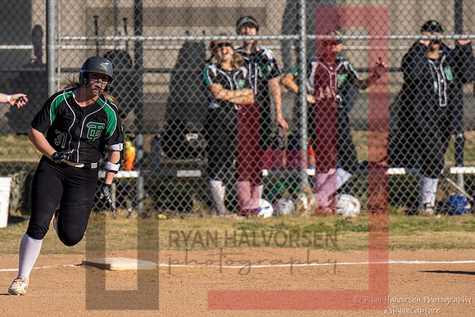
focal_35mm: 481
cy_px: 190
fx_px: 6343
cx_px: 165
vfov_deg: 2.9
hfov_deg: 4.3
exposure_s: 1/2500
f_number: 2.8
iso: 100
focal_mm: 200
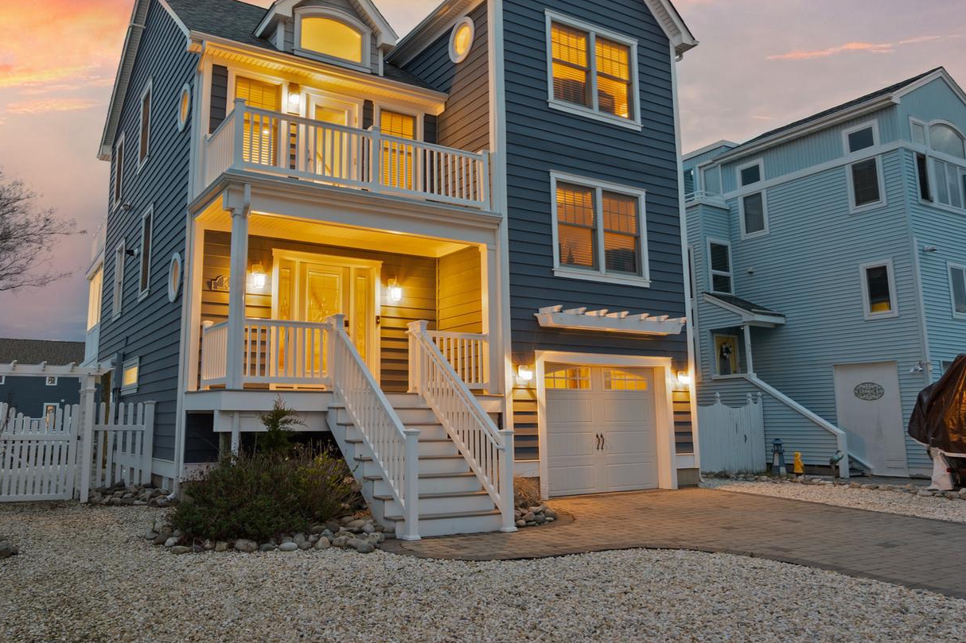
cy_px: 299
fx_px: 724
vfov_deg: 47.9
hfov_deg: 67.2
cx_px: 427
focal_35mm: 27
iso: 250
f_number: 9
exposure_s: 4
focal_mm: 16
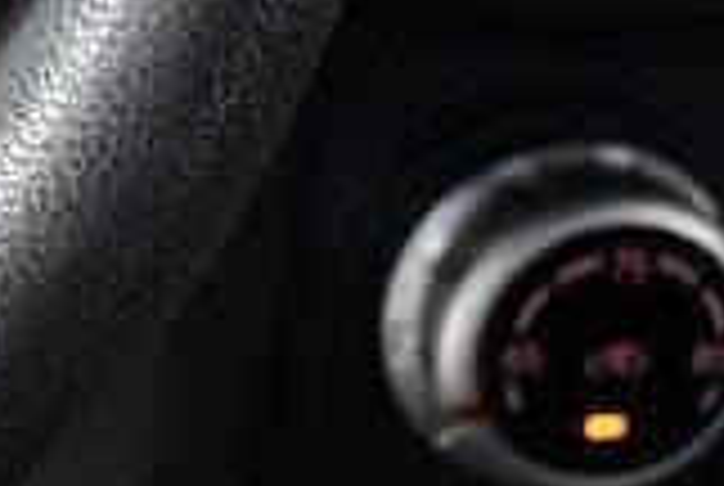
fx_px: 5118
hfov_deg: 7.3
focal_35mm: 254
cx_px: -1358
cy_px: -232
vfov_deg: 5.4
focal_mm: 27
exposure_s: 1/80
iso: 2500
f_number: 4
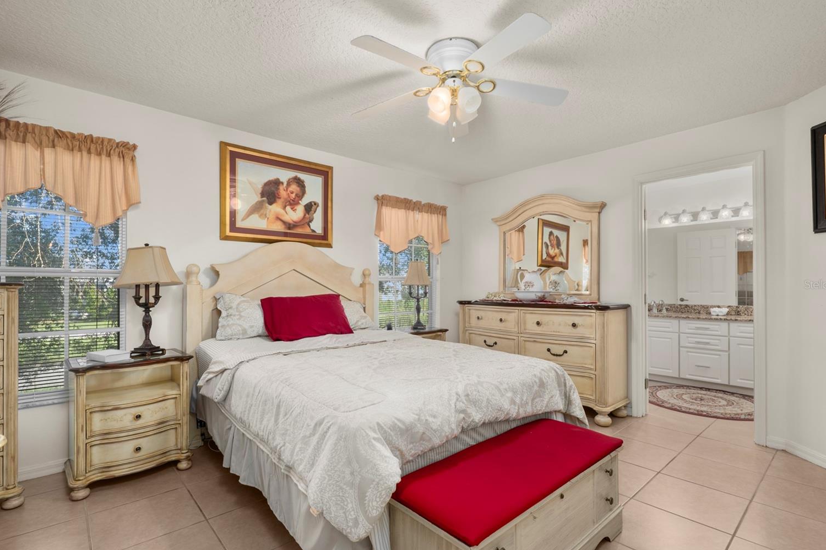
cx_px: 413
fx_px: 367
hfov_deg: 96.8
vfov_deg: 73.7
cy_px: 284
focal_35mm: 16
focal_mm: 10
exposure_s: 2.5
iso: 100
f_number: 7.1
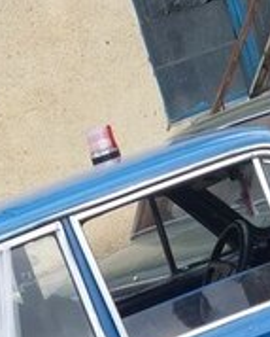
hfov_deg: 13.8
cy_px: 465
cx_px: 85
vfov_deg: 16.0
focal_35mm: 112
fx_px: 1116
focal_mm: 2.93
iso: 40
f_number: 2.4
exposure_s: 1/348
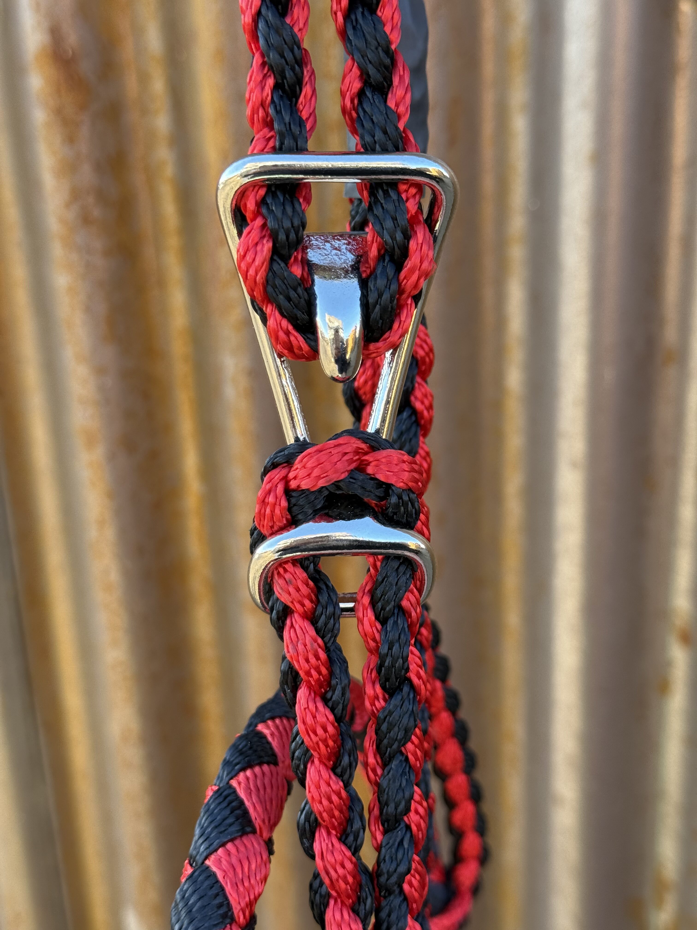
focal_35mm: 48
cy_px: 465
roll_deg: +1.6
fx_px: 1289
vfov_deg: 39.7
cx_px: 348
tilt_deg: -22.8
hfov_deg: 30.3
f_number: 1.78
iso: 80
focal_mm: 6.76
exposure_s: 1/227
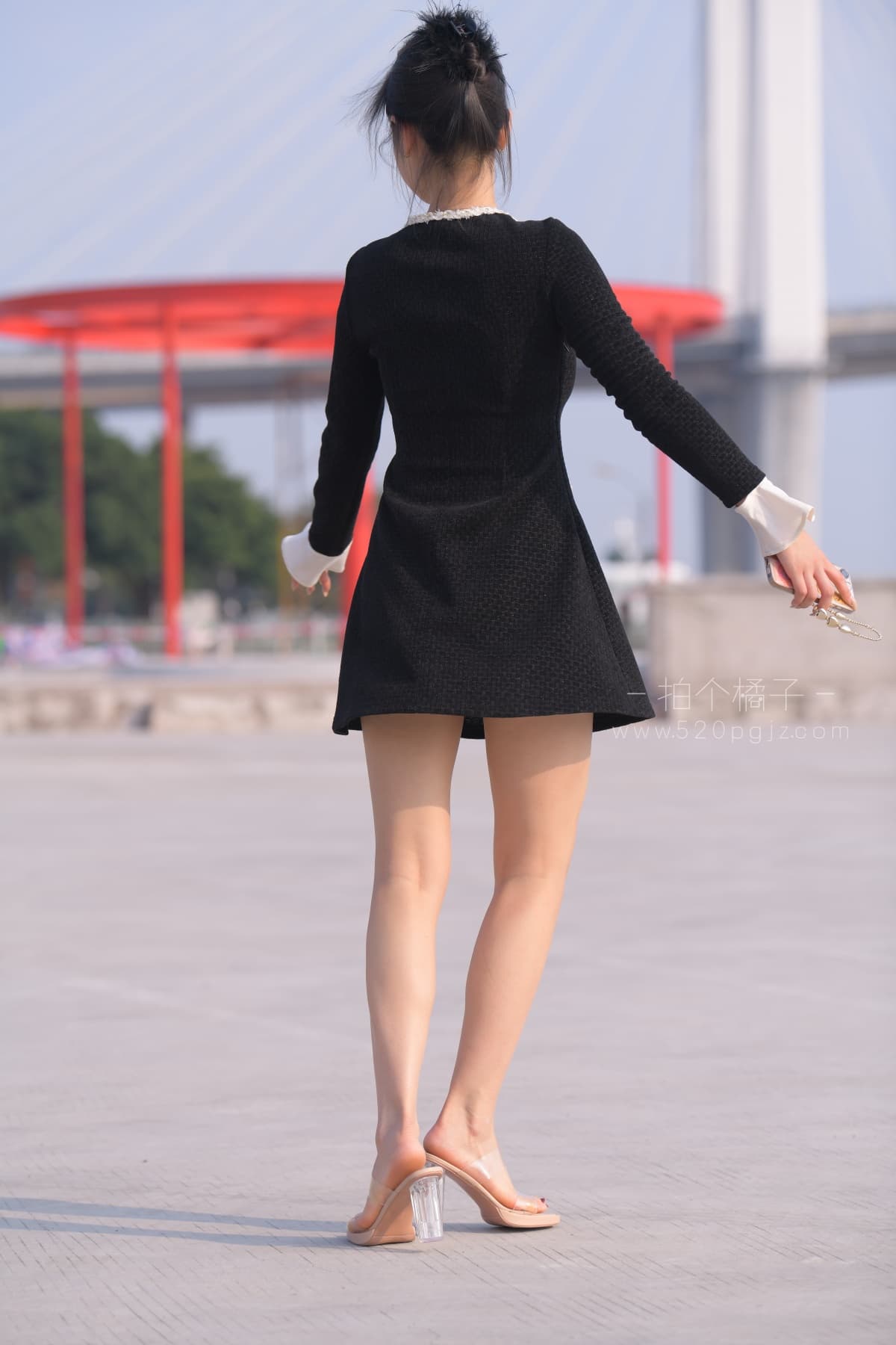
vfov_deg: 17.1
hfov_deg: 11.4
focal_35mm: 120
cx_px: 448
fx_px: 4480
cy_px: 672
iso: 140
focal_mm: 120
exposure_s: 1/1000
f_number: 4
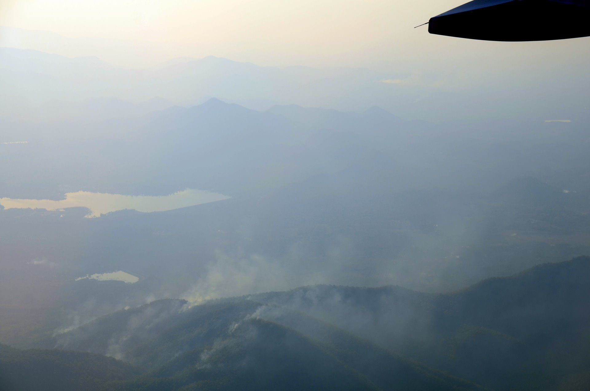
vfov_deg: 18.1
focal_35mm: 75
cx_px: 295
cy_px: 196
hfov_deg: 27.0
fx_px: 1227
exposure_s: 1/1000
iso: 100
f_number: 4.5
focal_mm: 50
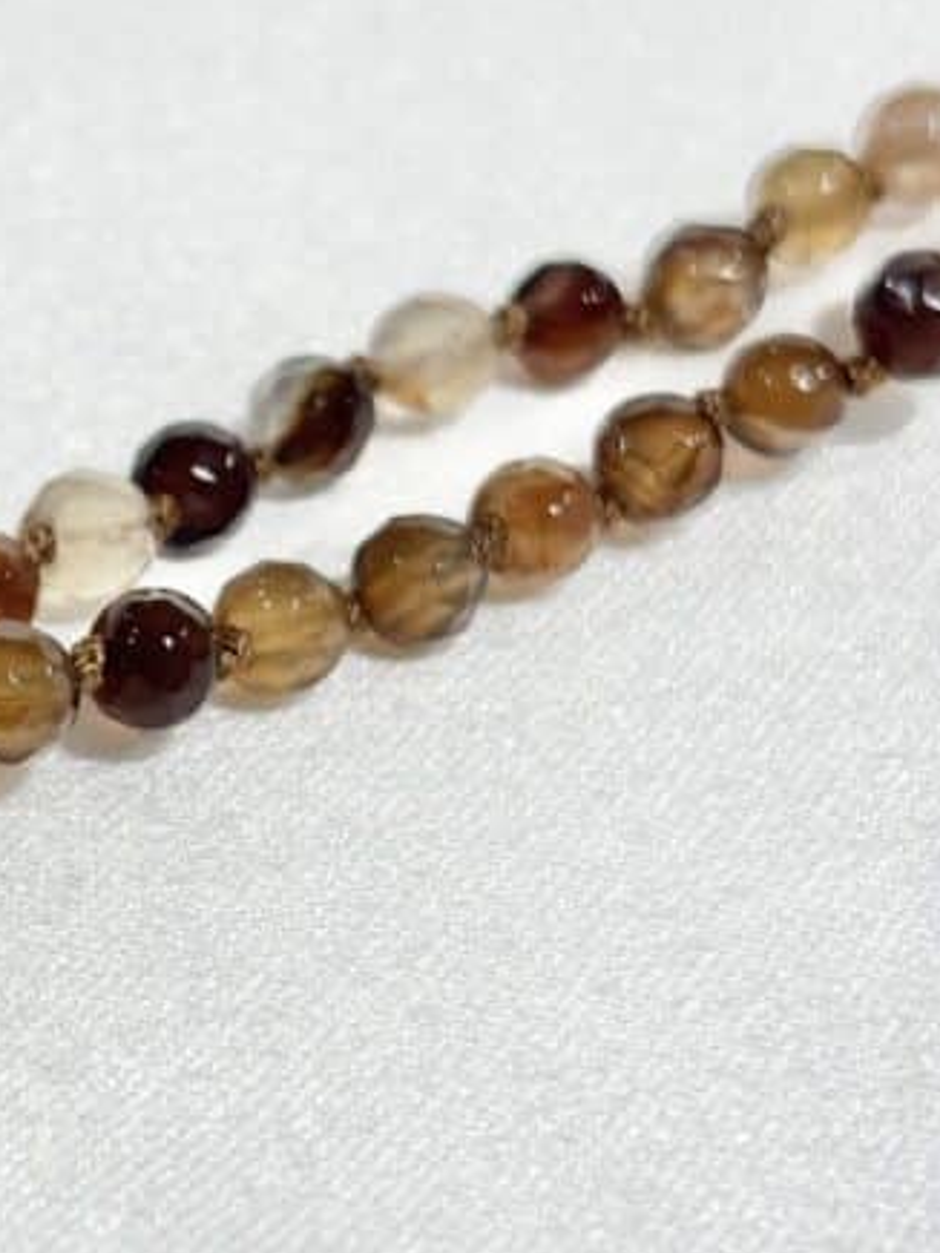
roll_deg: +8.6
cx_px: -17
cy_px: 678
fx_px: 4417
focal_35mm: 122
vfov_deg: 16.1
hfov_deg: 12.0
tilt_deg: -38.3
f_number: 1.6
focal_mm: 5.96
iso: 32
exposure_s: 1/343
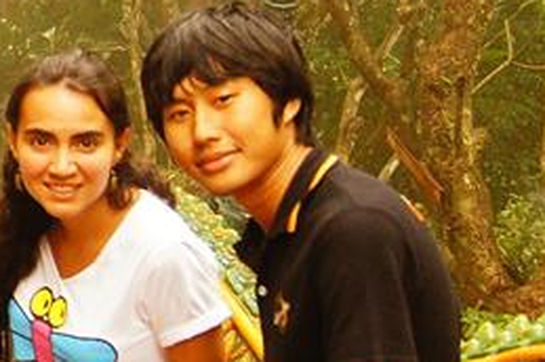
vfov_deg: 6.8
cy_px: 179
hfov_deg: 9.7
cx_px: -421
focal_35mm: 201
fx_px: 3039
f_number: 5
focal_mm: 30
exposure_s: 1/50
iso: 800
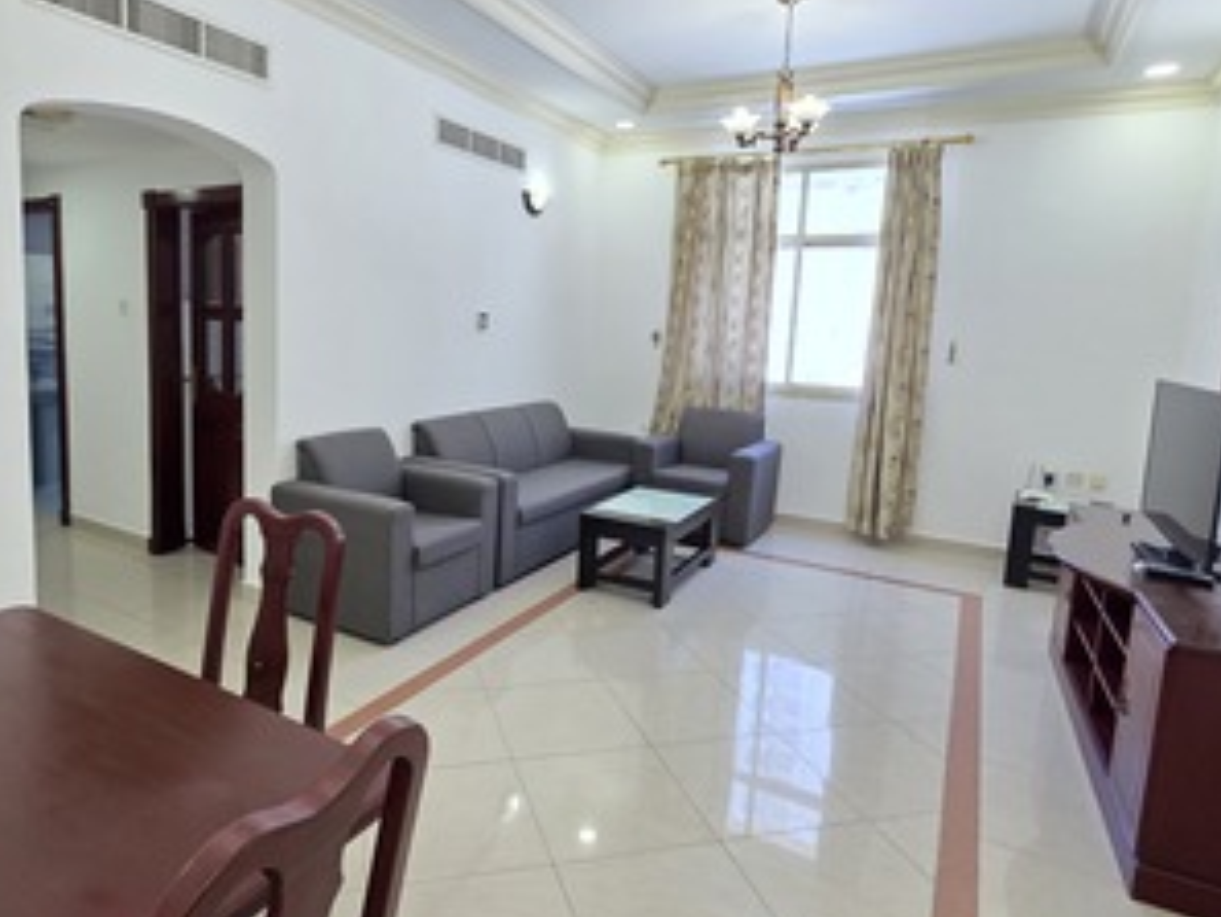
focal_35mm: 20
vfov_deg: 65.9
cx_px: 532
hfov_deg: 81.3
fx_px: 706
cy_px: 430
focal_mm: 2.2
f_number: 1.9
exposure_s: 1/100
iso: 160
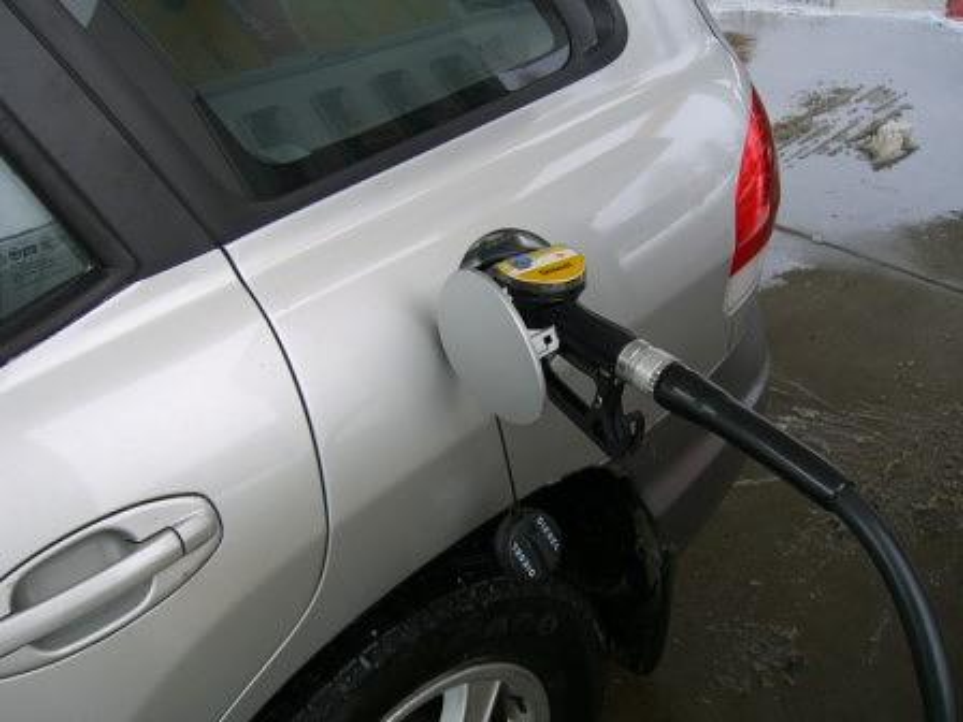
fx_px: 1057
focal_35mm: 38
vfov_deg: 37.7
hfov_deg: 49.0
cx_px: 482
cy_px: 361
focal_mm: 7.9
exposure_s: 1/100
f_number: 2.8
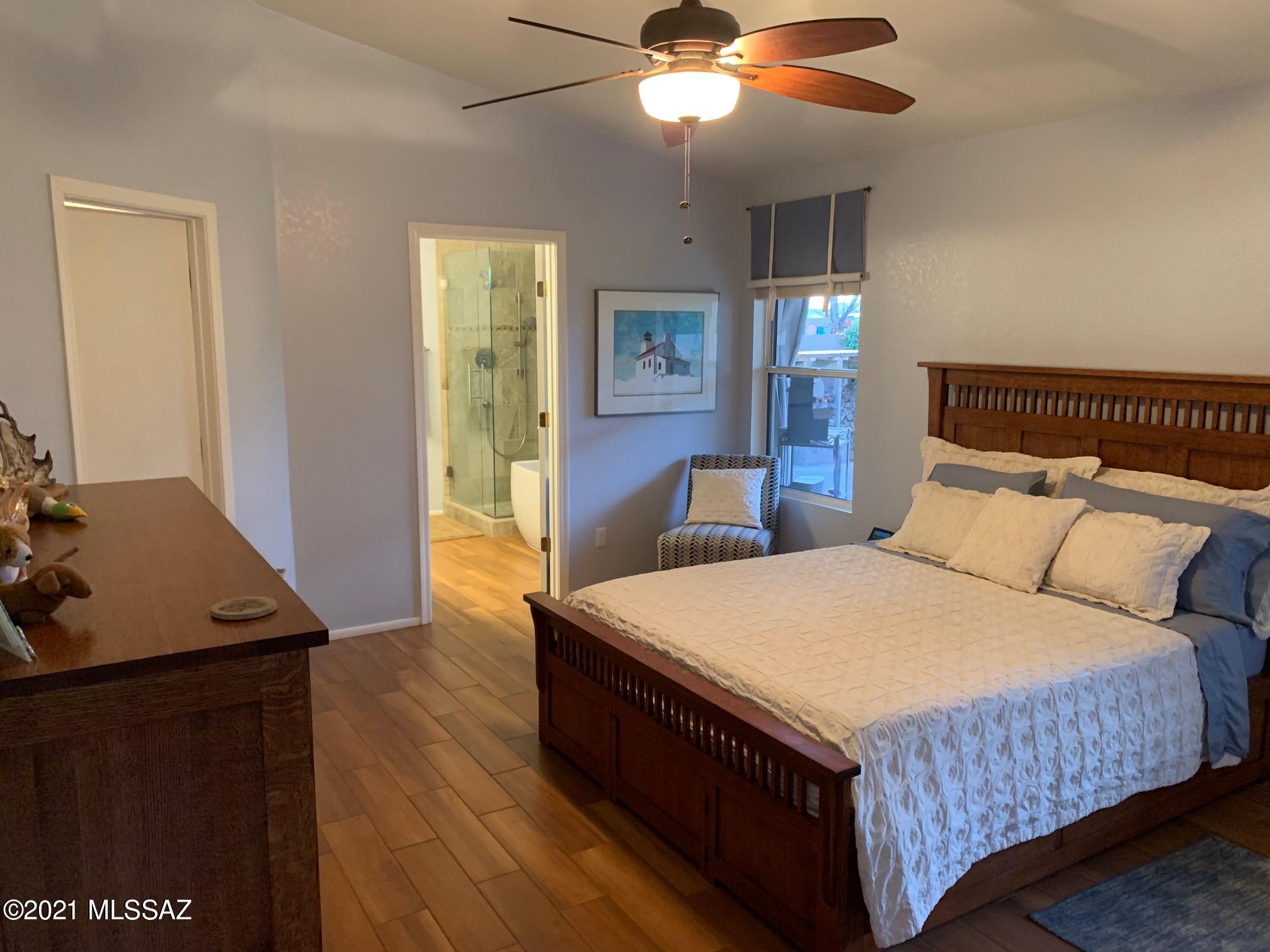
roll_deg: -0.3
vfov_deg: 53.1
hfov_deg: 67.3
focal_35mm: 26
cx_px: 635
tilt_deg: -8.0
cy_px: 476
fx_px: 954
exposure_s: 1/40
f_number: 1.8
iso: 250
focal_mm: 4.25
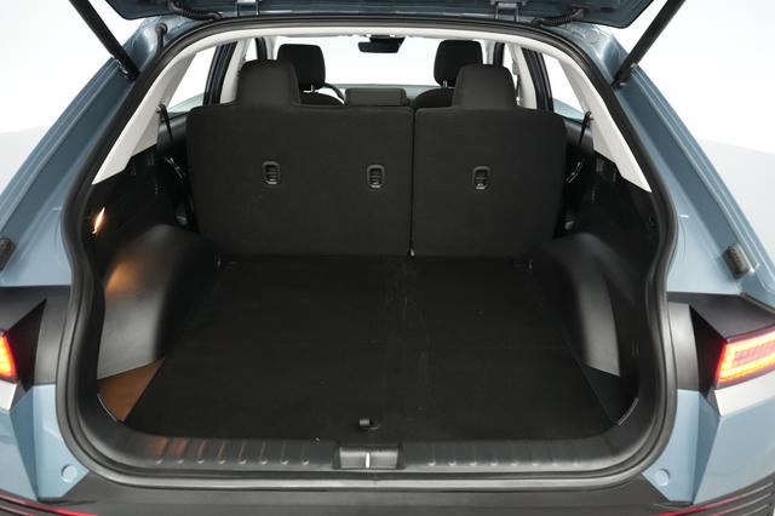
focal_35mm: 25
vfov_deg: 51.2
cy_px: 258
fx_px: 538
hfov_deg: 71.5
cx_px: 388
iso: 6400
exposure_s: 1/160
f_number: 2.8
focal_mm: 25
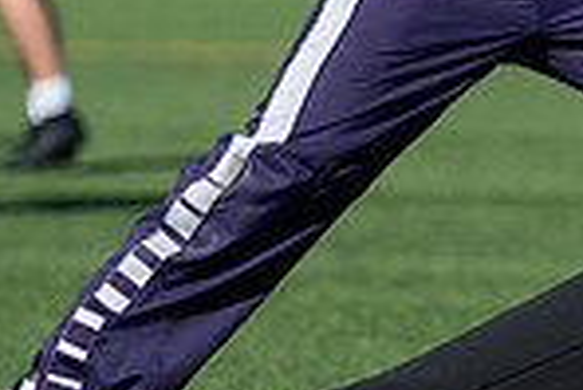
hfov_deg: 2.3
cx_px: 1030
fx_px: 14281
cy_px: -193
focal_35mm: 881
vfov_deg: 1.6
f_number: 4.5
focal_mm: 190
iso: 125
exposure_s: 1/1600
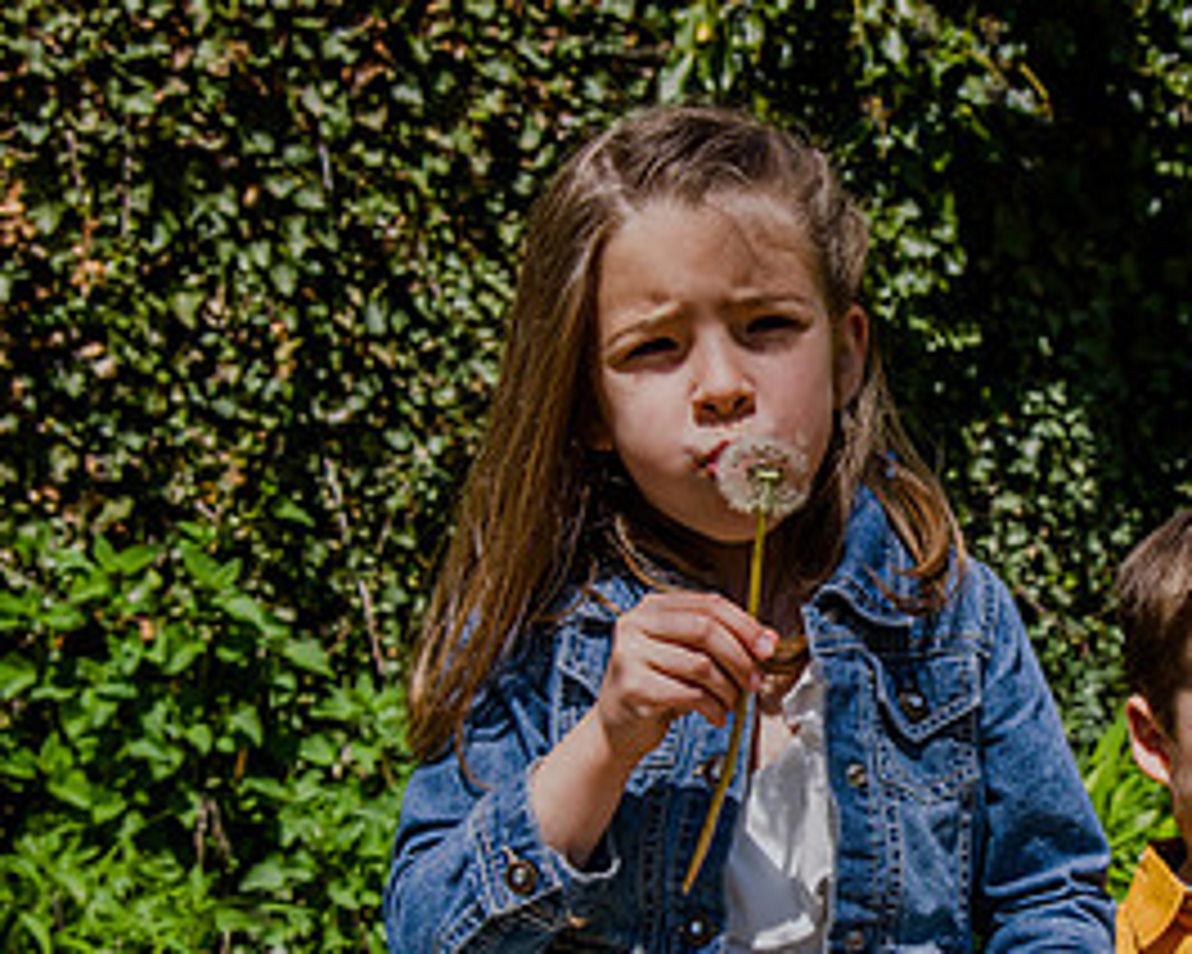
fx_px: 2752
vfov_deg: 19.6
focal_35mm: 78
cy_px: 632
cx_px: 873
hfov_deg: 24.2
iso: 200
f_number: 7.1
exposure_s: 1/640
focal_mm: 38
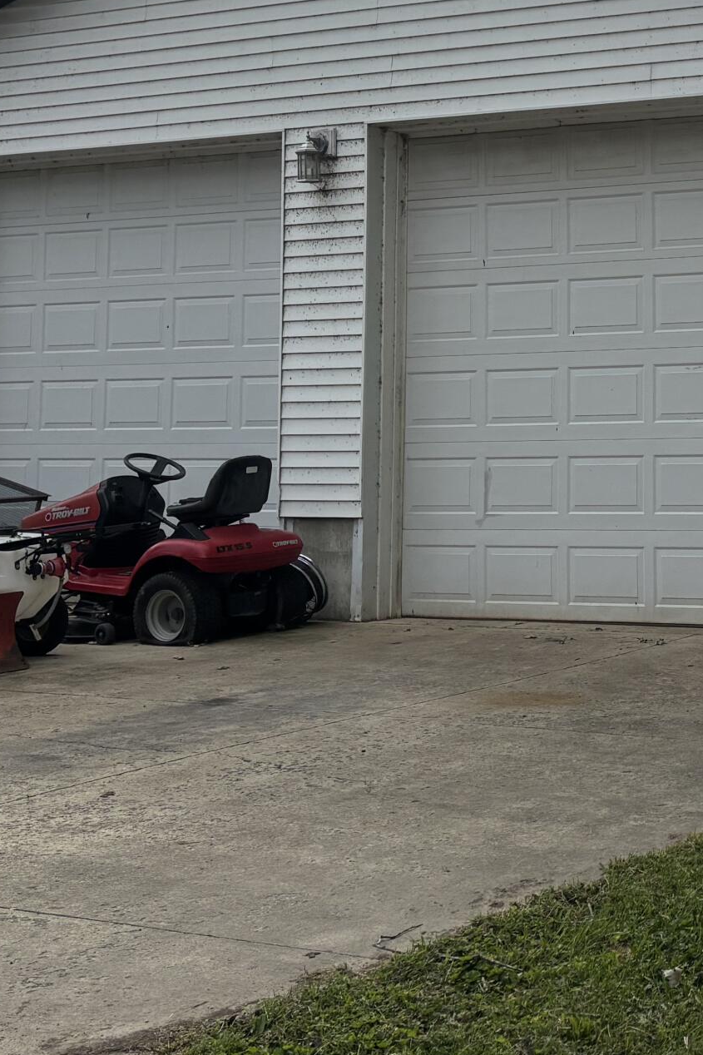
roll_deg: +0.5
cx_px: 904
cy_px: 250
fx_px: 1875
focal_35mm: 64
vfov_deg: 30.8
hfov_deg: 19.6
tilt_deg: +5.0
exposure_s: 1/7692
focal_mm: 5.96
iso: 50
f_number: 1.6
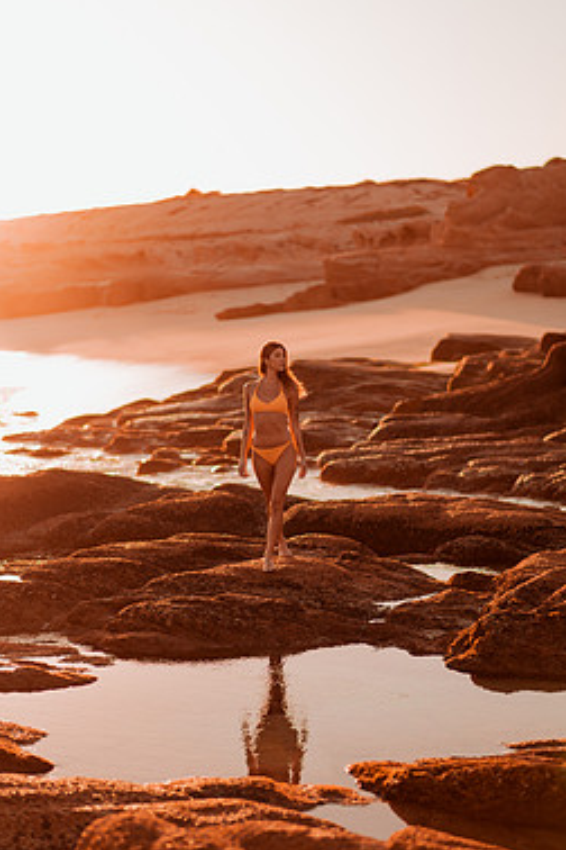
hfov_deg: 19.7
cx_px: 261
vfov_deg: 29.2
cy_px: 443
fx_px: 1627
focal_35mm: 69
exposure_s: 1/4000
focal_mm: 58
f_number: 1.4
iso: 50
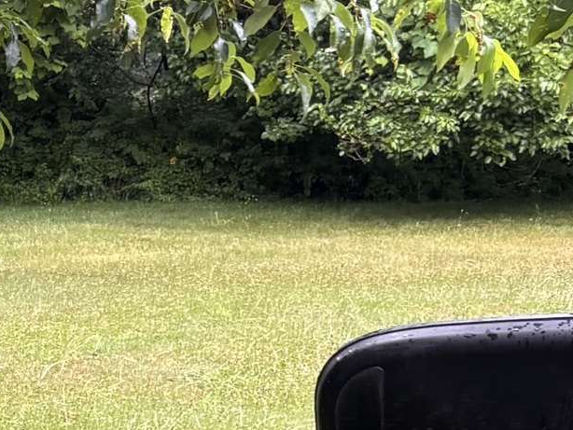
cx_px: -667
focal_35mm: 130
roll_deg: -3.8
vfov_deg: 11.2
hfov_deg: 12.7
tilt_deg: -12.9
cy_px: 522
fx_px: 2153
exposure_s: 1/163
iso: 40
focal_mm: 5.96
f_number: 1.6
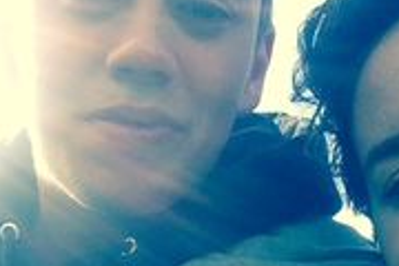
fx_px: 1009
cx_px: 192
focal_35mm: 91
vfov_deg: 14.8
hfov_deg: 22.4
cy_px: 268
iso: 32
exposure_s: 1/412
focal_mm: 2.18
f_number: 2.4
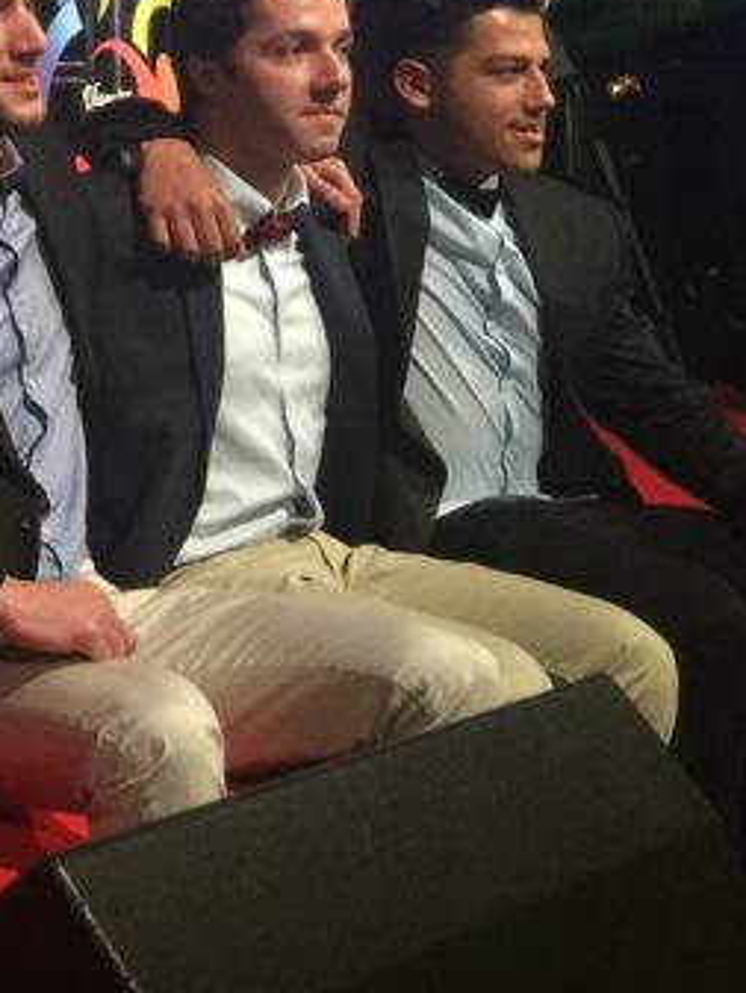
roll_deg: +0.8
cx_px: -711
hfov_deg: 14.3
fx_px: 2527
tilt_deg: +2.1
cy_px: 27
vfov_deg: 21.5
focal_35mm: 88
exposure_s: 1/17
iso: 64
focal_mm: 4.15
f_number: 2.2
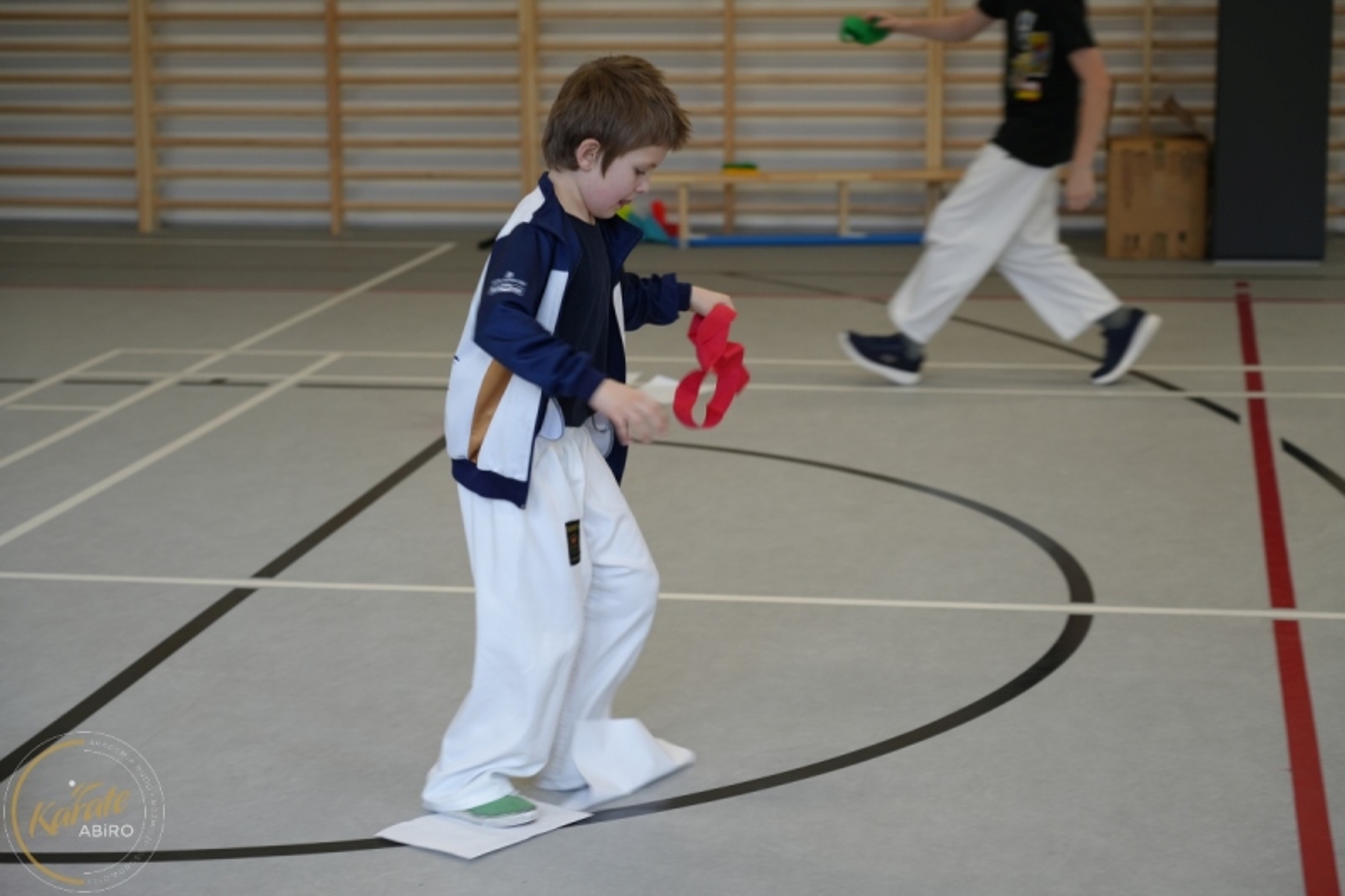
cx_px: 672
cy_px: 448
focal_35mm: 71
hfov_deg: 28.5
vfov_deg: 19.2
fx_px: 2652
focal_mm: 71
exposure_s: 1/160
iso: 640
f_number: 4
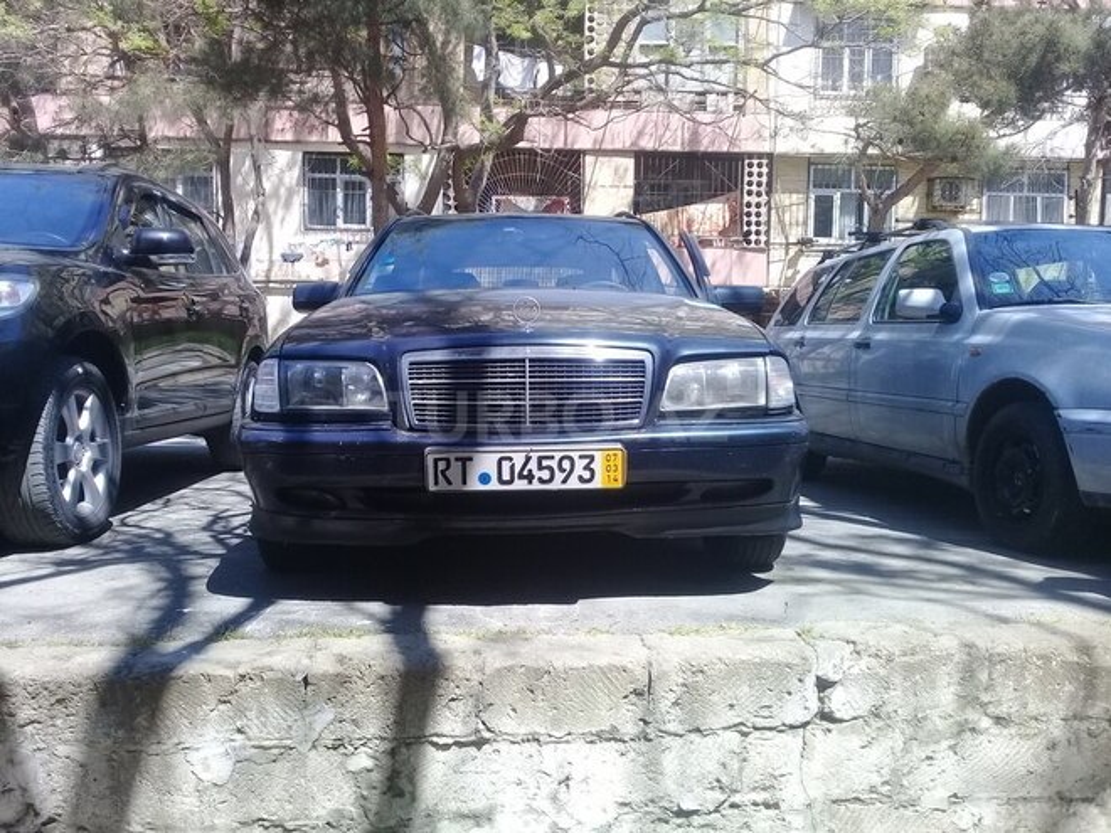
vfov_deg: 45.4
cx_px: 556
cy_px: 416
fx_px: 995
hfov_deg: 58.4
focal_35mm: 31
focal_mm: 3.3
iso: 50
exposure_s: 1/456
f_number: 2.2
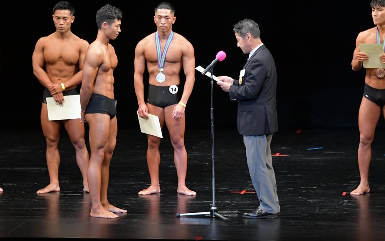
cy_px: 116
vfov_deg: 5.0
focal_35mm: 261
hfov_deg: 8.0
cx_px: 192
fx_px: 2739
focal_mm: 170
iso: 3200
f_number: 5.6
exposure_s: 1/400
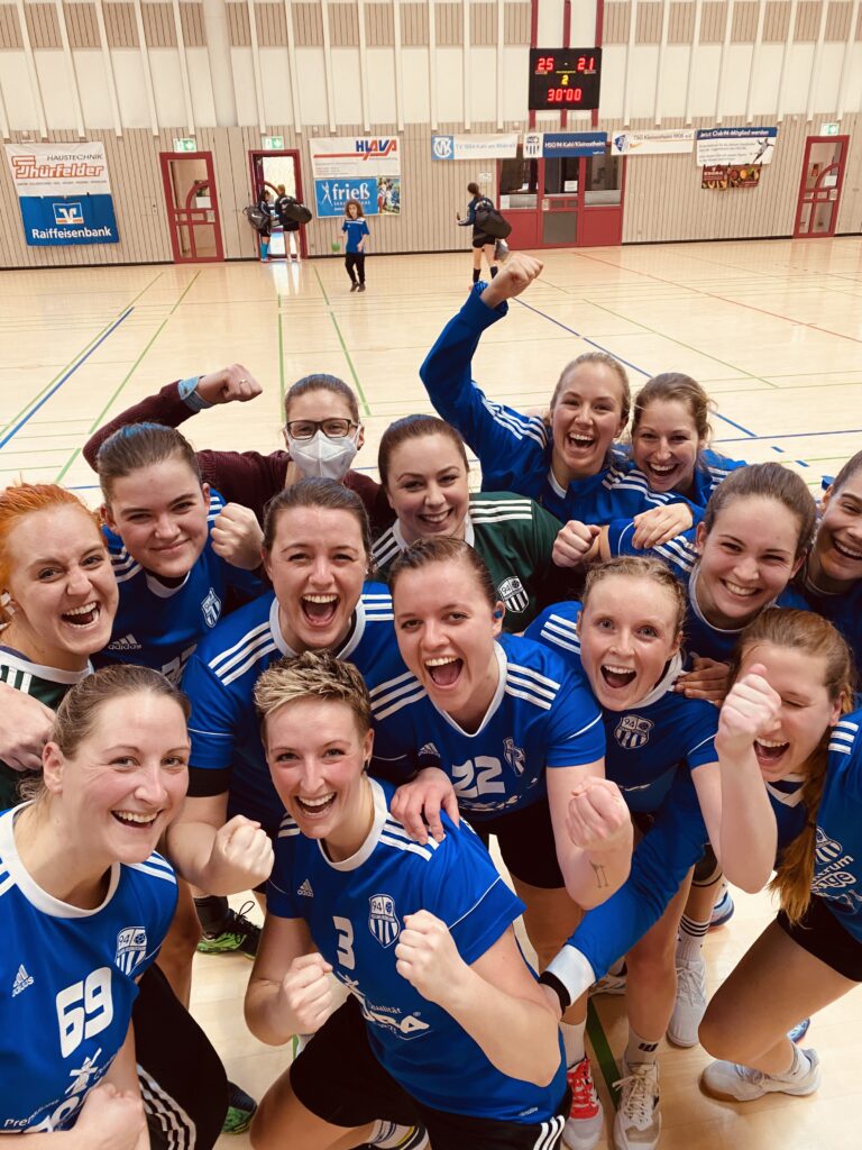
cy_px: 575
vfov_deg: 67.3
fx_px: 863
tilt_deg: -23.8
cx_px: 431
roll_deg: +1.4
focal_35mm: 26
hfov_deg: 53.1
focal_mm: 4.25
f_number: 1.8
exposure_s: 1/50
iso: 125
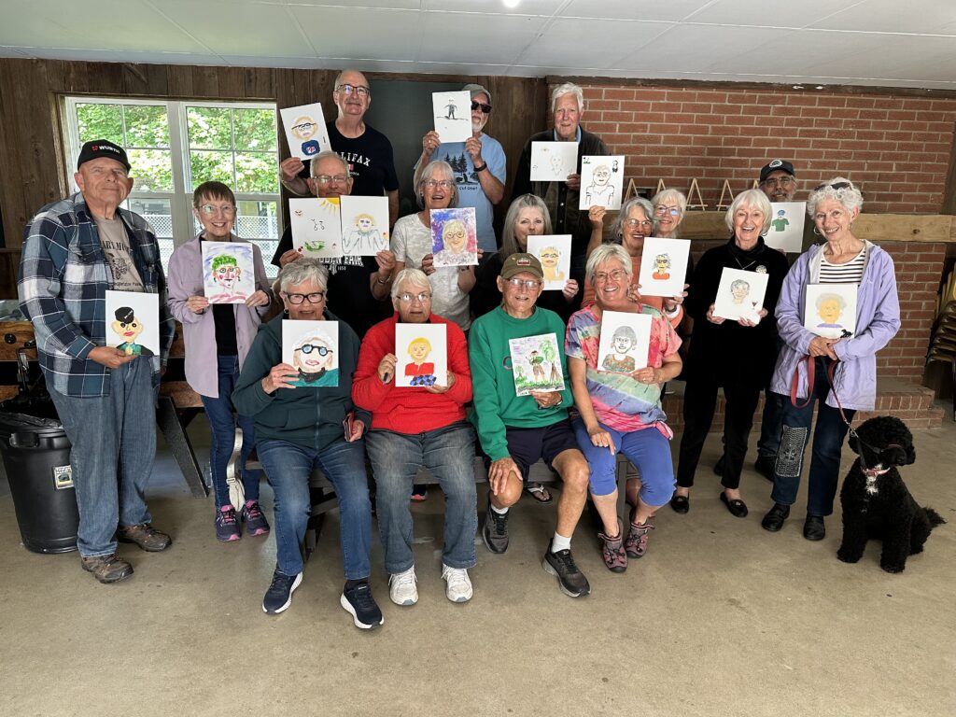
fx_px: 663
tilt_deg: -13.6
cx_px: 478
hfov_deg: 71.6
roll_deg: -1.1
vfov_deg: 56.8
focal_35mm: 24
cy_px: 358
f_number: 1.78
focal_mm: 6.86
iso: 250
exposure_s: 1/121
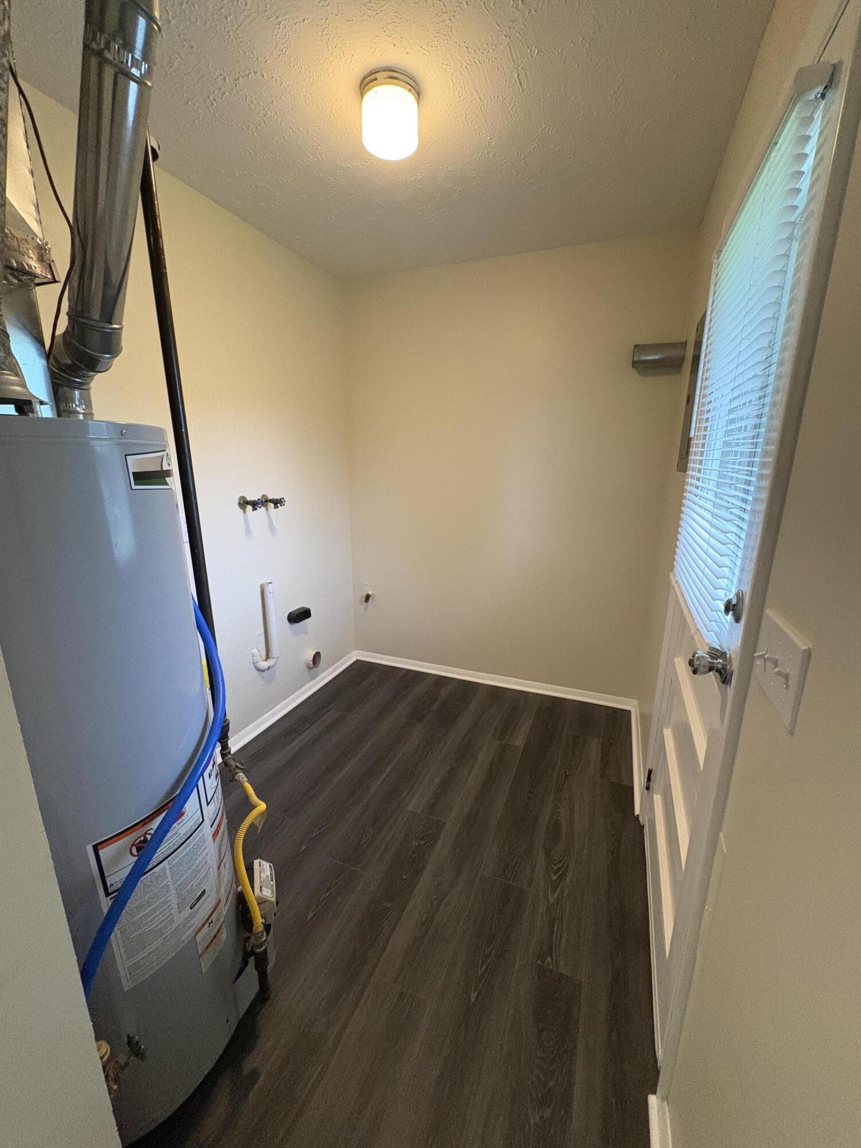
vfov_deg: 102.1
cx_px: 430
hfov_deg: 85.7
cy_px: 574
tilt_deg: -12.8
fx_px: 464
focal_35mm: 14
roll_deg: -0.1
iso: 640
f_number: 2.2
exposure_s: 1/60
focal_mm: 2.22
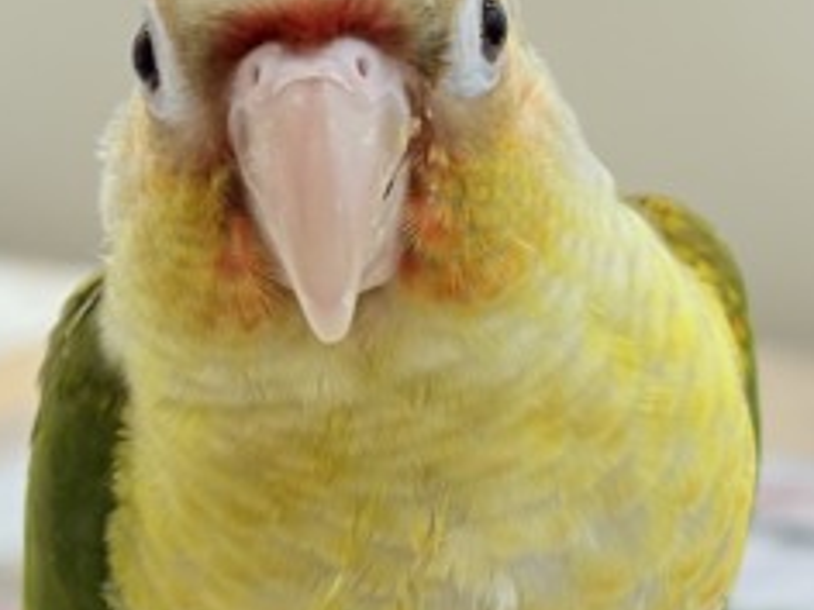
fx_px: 3316
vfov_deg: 10.5
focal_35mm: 141
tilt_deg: -15.0
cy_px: 482
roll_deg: +2.0
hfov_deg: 14.0
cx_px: 452
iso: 80
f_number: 1.6
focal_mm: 5.96
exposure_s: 1/100
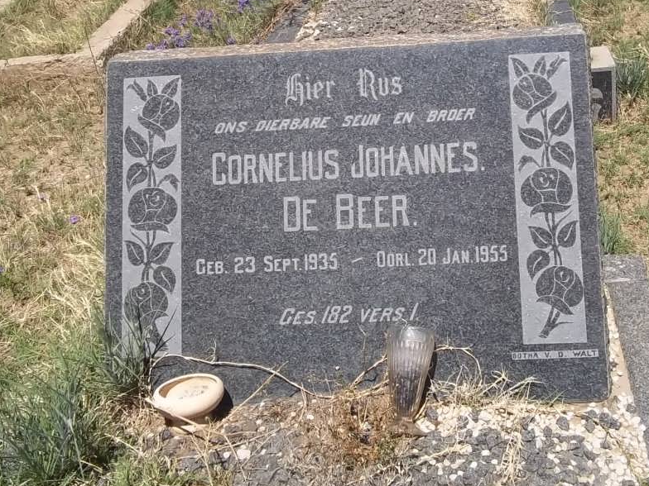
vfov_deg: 29.3
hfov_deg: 38.7
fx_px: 919
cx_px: 401
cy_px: 134
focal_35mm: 49
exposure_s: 1/640
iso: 80
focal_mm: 5.7
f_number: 5.5
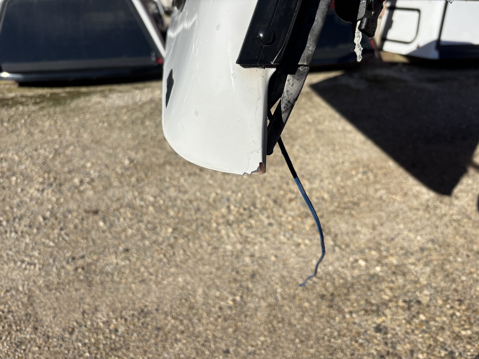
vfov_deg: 53.1
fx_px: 360
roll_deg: -3.4
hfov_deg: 67.3
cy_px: 180
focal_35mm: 26
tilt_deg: -26.6
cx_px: 240
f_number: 1.6
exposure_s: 1/4082
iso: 50
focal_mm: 5.96
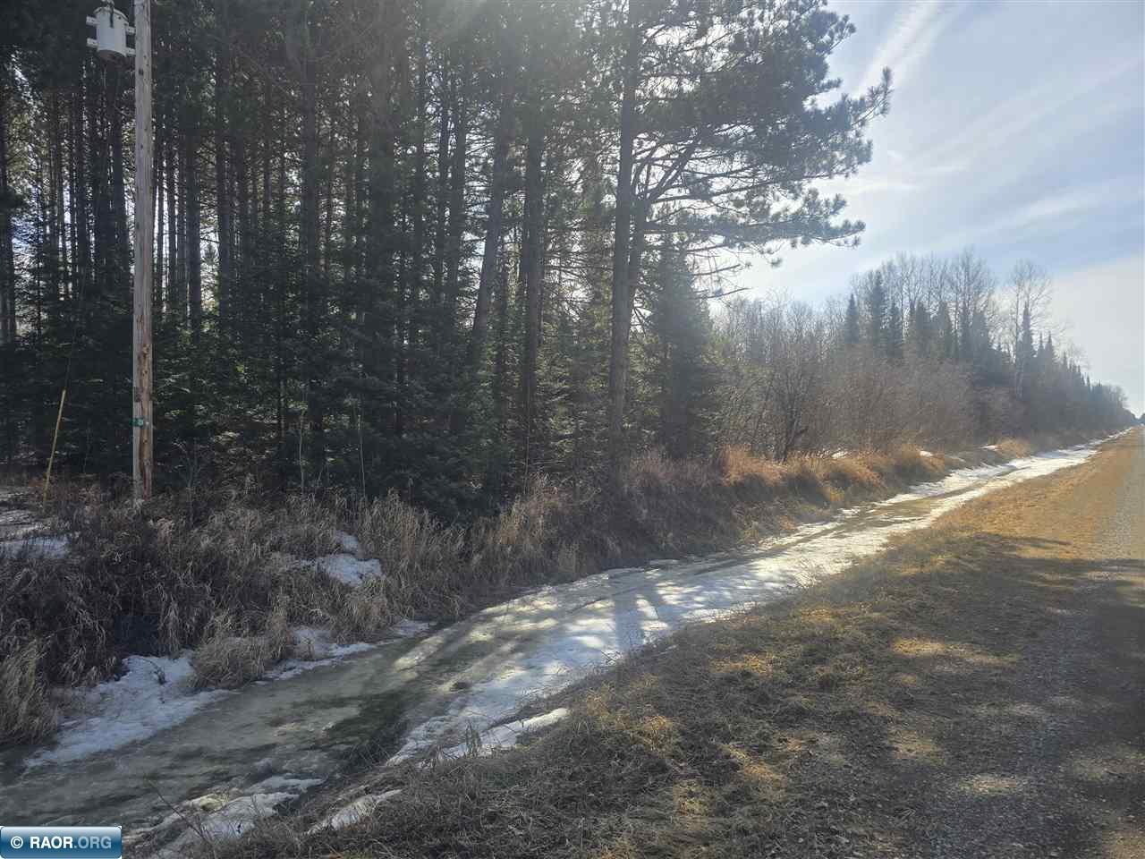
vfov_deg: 58.9
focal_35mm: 23
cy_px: 430
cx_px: 572
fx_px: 761
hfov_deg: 73.9
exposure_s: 1/717
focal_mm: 6.3
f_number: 1.7
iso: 12
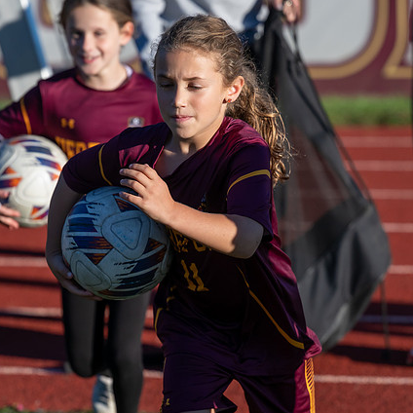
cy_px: 217
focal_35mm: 230
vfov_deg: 7.6
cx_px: 151
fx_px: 3105
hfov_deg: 7.6
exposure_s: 1/4000
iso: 250
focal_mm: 94
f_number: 2.8
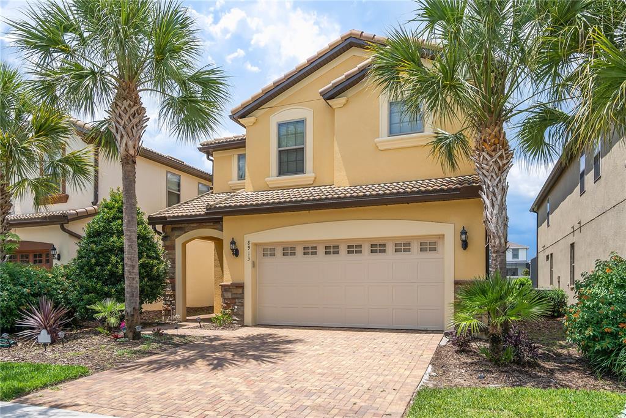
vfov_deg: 55.1
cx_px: 313
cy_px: 209
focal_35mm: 23
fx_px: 400
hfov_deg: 76.1
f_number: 5
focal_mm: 23
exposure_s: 1/500
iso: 80
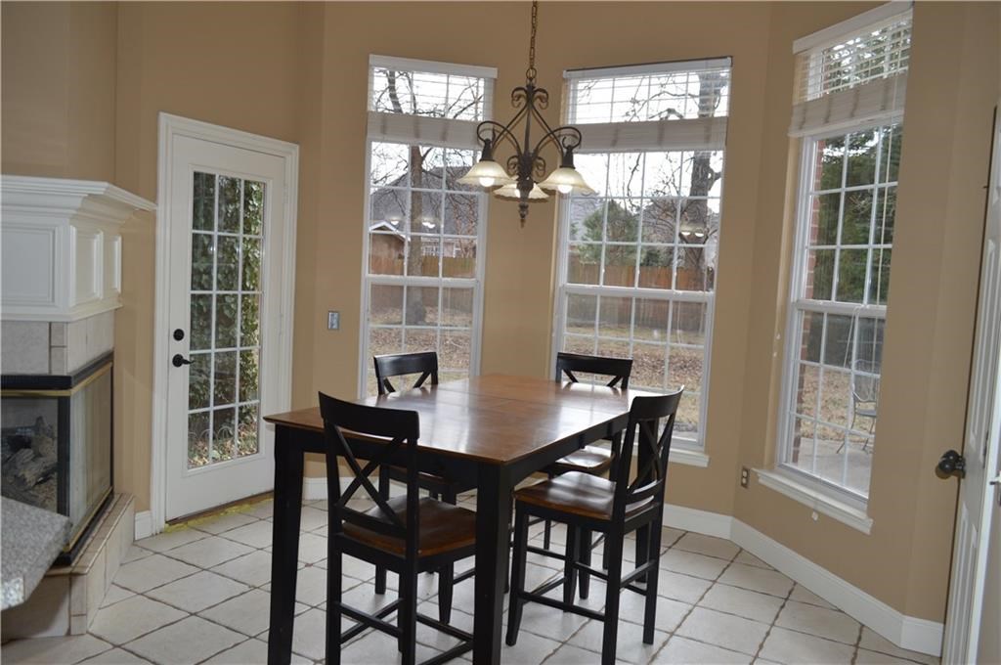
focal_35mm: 27
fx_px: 750
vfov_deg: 47.8
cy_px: 332
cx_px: 500
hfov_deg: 67.4
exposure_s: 1/125
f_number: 4
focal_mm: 18
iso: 125
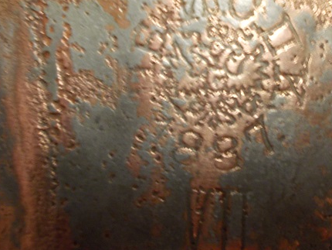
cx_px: 220
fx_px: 576
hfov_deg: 31.9
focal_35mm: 60
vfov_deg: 24.4
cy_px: 123
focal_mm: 6.1
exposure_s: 1/8
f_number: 3.3
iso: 200
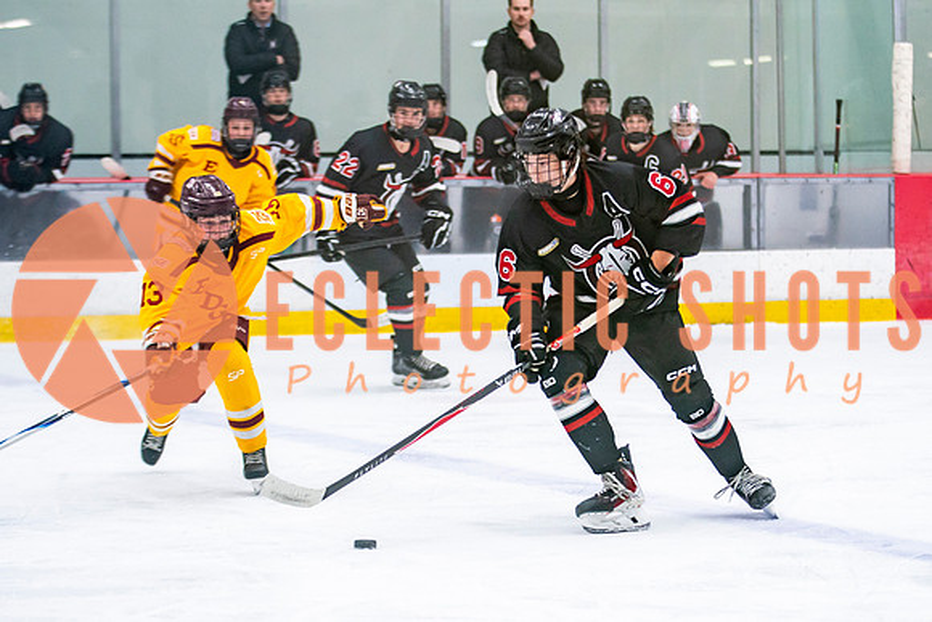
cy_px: 292
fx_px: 4235
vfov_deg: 8.4
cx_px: 601
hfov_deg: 12.5
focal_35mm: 164
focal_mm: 100
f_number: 2.8
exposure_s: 1/640
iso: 1250
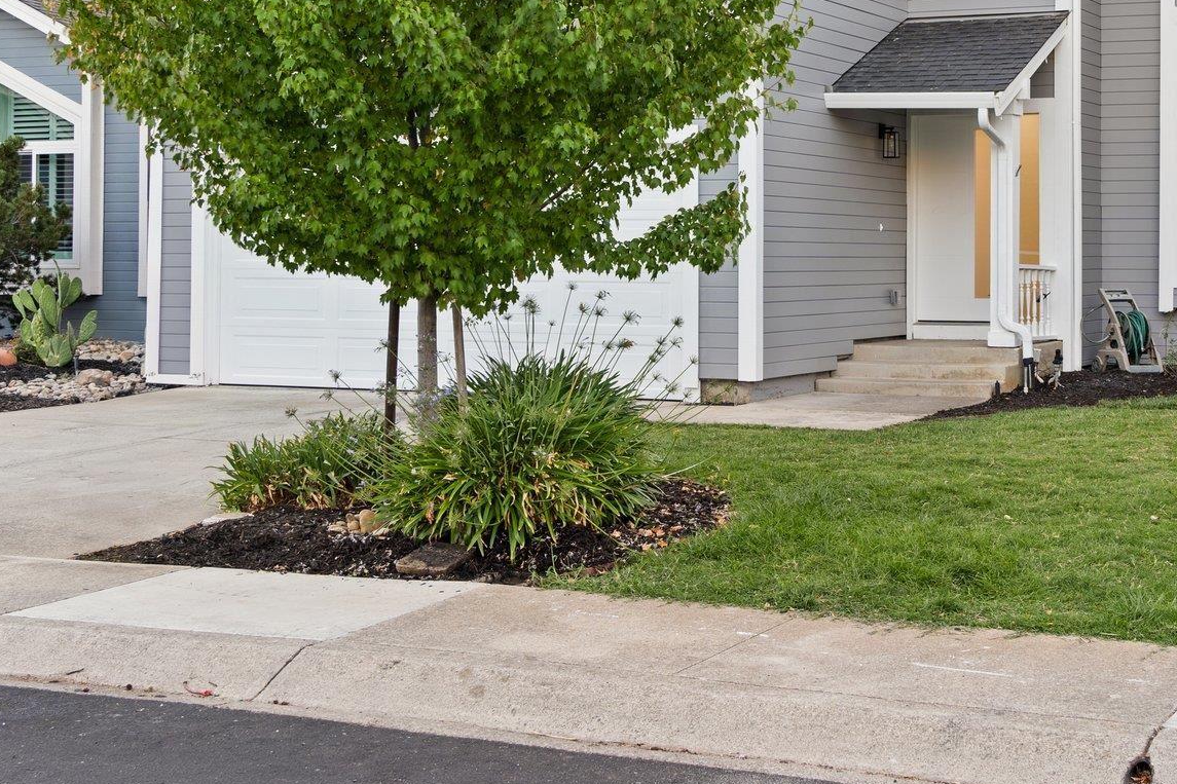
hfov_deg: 33.7
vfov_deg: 22.6
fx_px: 1929
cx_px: 749
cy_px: 133
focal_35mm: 59
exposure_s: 1/2
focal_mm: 33
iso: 100
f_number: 9
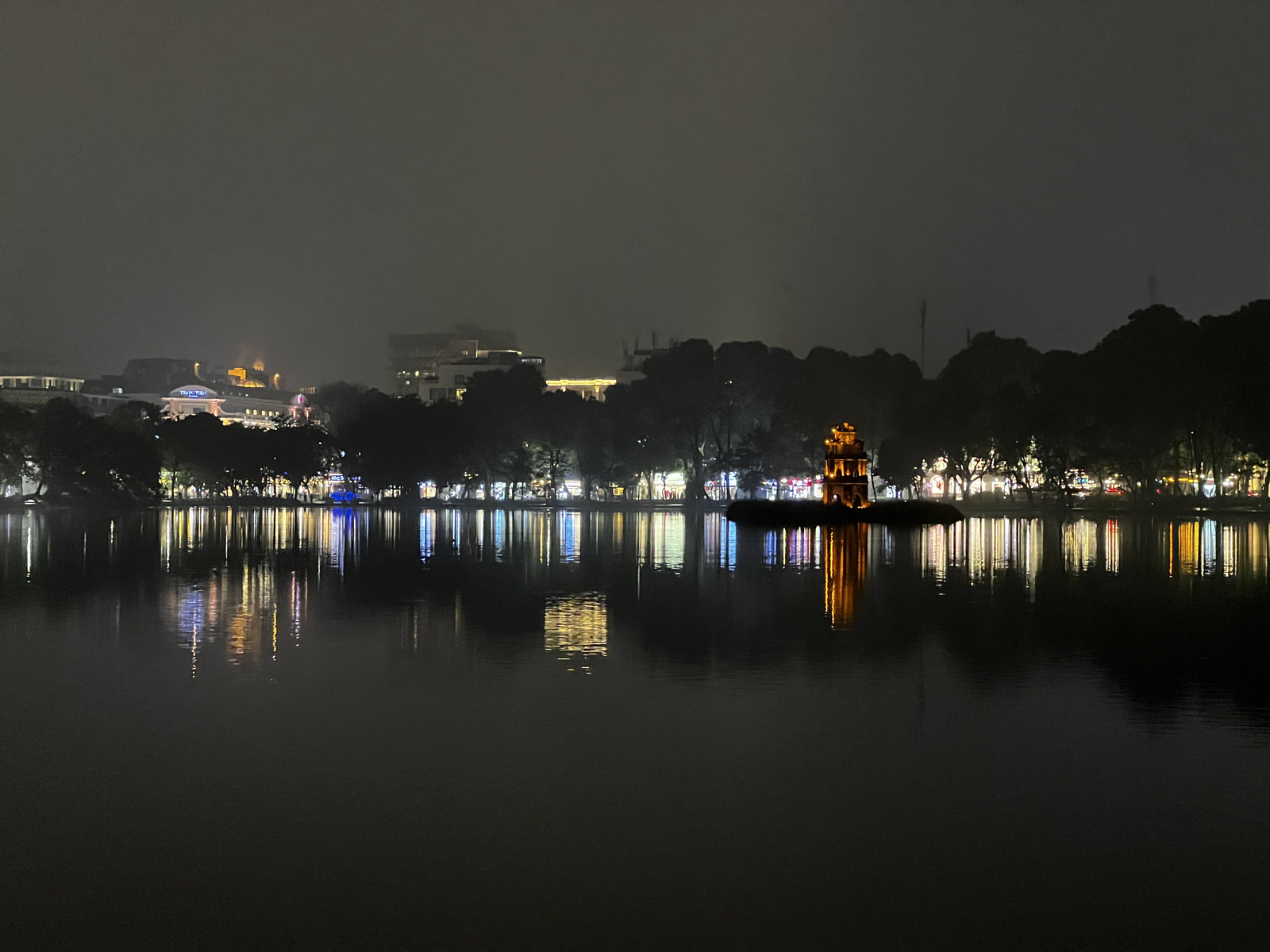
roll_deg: +0.0
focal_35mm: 77
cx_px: 635
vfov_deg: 19.1
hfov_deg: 25.3
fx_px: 2825
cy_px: 476
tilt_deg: +0.7
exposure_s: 1/20
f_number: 2.8
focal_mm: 9
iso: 1600
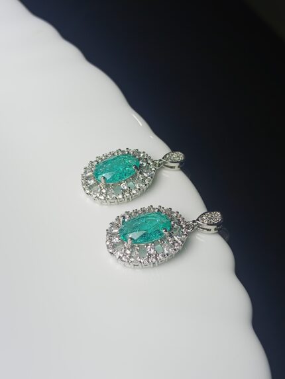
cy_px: 190
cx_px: 142
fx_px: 483
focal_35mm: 44
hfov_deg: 32.9
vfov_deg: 42.9
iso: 50
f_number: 1.8
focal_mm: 3.98
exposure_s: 1/100
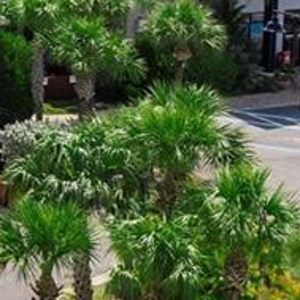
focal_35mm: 129
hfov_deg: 11.4
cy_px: -145
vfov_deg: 12.8
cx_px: -397
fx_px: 1265
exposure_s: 1/500
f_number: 6.3
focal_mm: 10.26
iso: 100
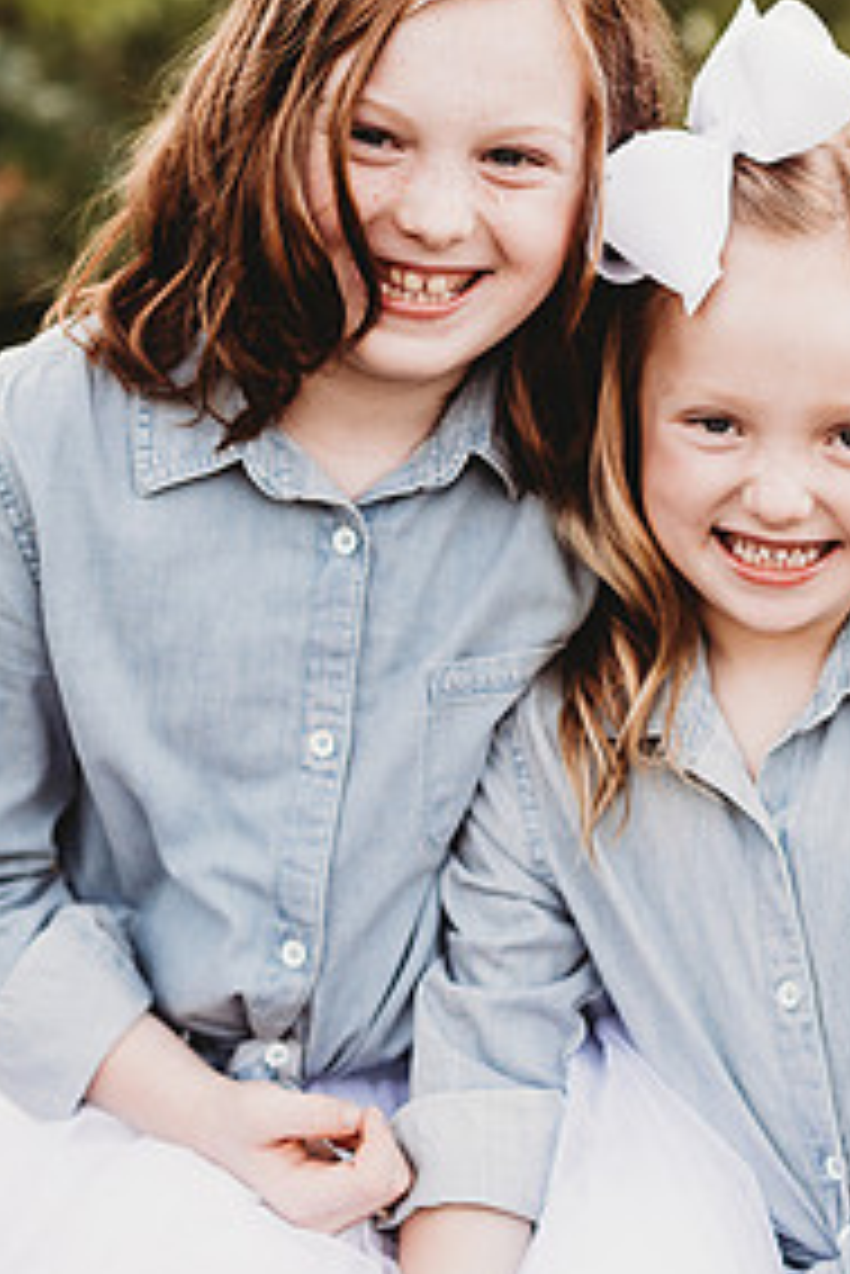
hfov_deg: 10.2
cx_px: 616
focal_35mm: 135
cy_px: 590
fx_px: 4775
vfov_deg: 15.2
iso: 125
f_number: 2.2
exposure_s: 1/200
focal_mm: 85
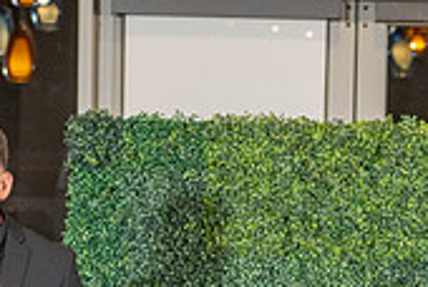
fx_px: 2108
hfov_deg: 11.6
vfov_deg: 7.6
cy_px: 470
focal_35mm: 177
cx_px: 259
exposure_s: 1/160
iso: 800
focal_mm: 52
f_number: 3.5
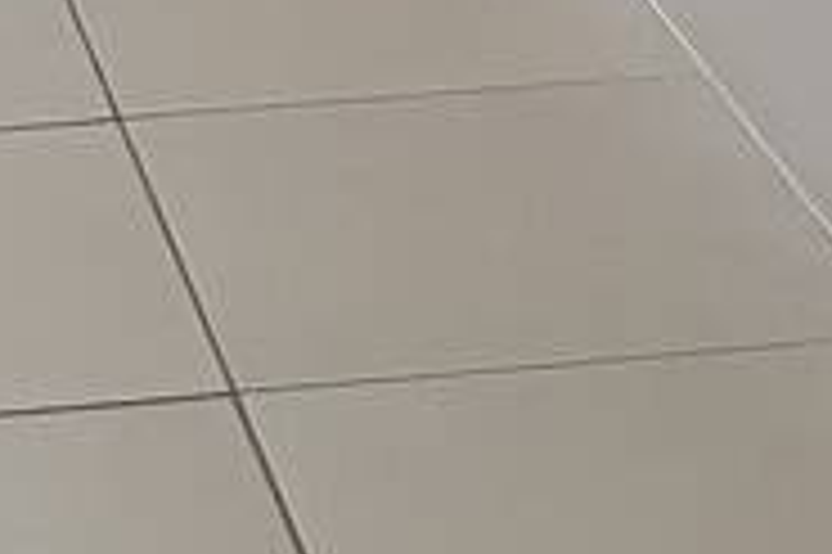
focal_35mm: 211
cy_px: -1518
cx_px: 481
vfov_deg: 5.7
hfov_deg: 9.8
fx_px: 4872
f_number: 2.4
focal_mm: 4.32
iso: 200
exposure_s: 1/120
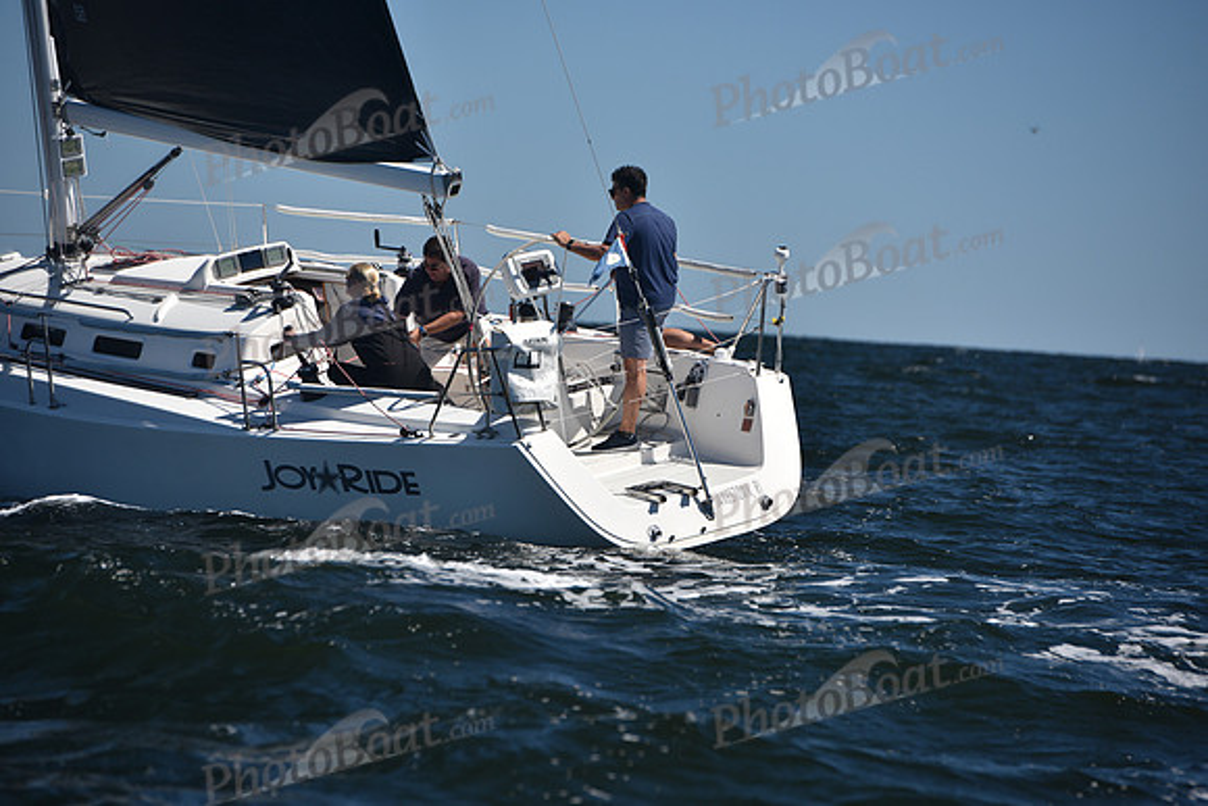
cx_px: 604
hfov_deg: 10.3
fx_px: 6712
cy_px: 403
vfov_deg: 6.9
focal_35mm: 200
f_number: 5
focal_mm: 200
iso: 200
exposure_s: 1/1000
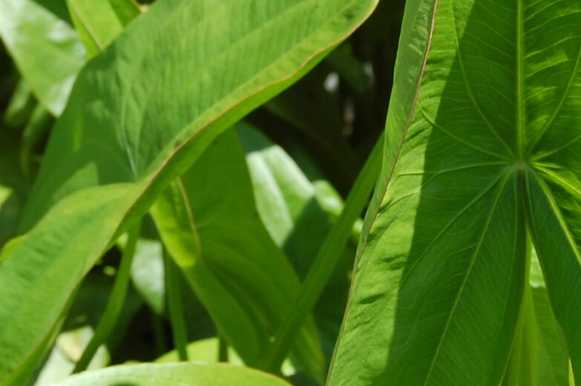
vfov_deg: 8.0
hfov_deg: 12.0
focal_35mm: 172
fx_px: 2768
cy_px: 79
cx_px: 297
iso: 200
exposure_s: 1/200
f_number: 7.1
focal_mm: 35
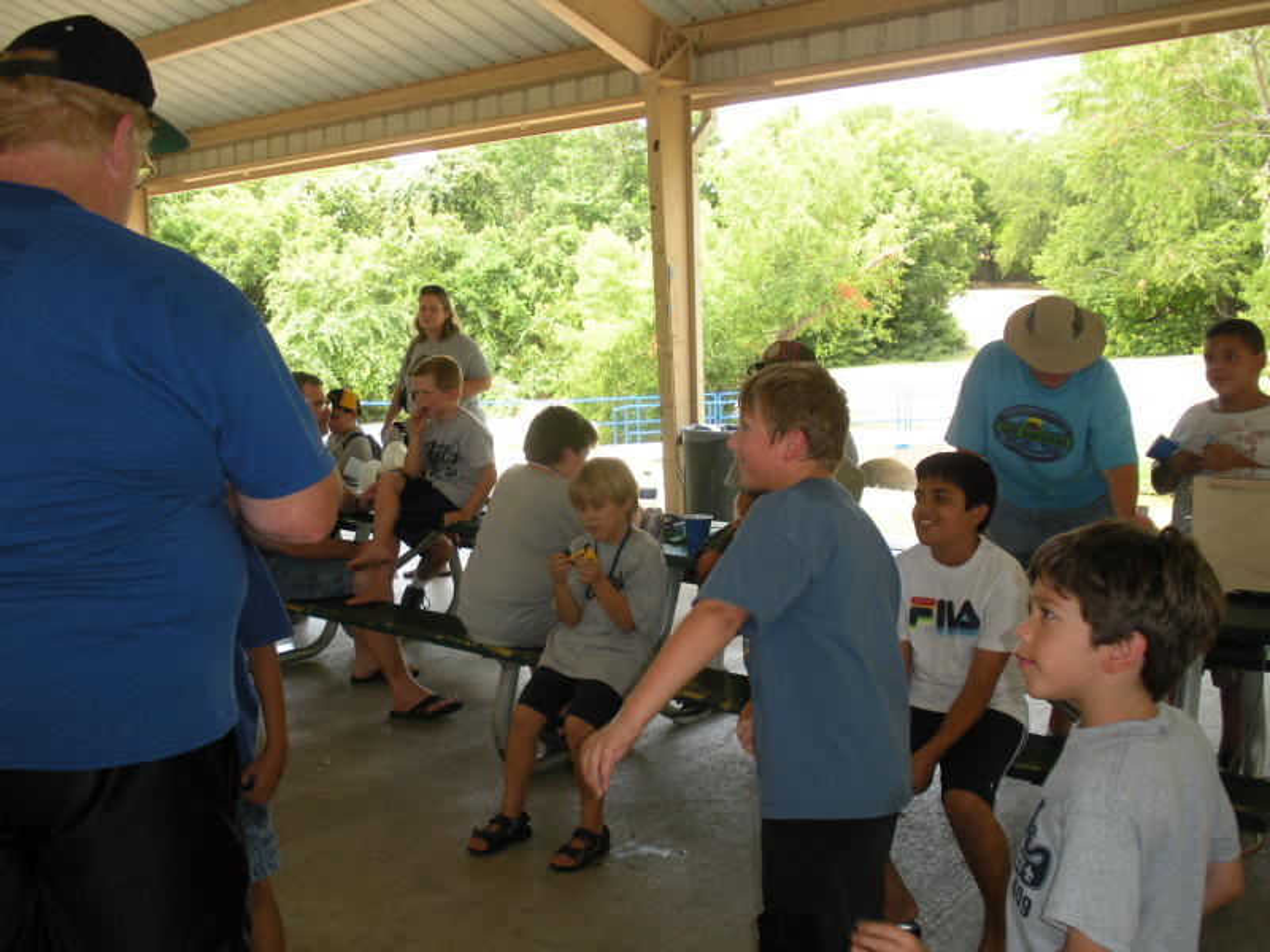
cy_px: 476
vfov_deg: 39.7
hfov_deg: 51.4
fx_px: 1321
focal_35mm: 36
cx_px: 635
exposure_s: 1/78.4
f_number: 3.5
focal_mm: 6.3
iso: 88
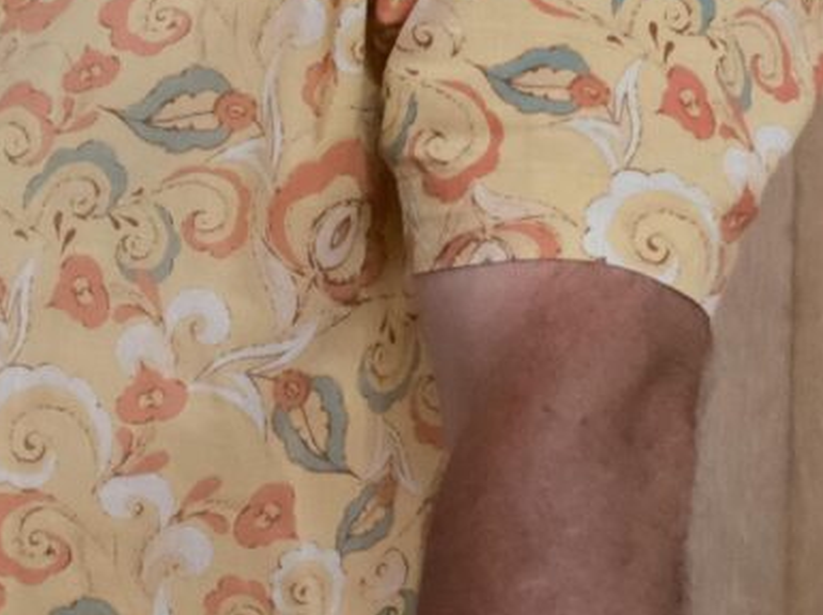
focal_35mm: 224
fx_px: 5321
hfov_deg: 8.8
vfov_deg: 6.6
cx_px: -26
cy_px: 526
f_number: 2
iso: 3200
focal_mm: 23
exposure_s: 1/80
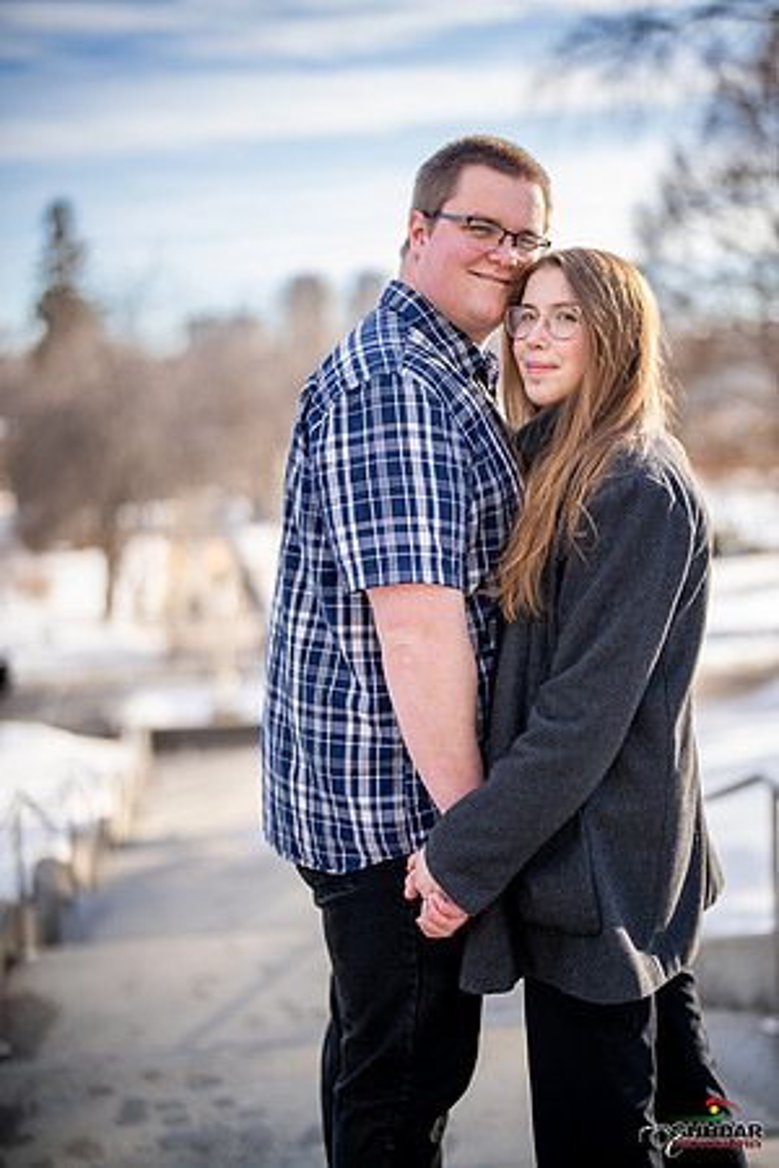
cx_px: 390
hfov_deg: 27.0
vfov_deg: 39.6
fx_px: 1623
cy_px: 584
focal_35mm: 50
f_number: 1.2
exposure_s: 1/6400
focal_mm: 50
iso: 250
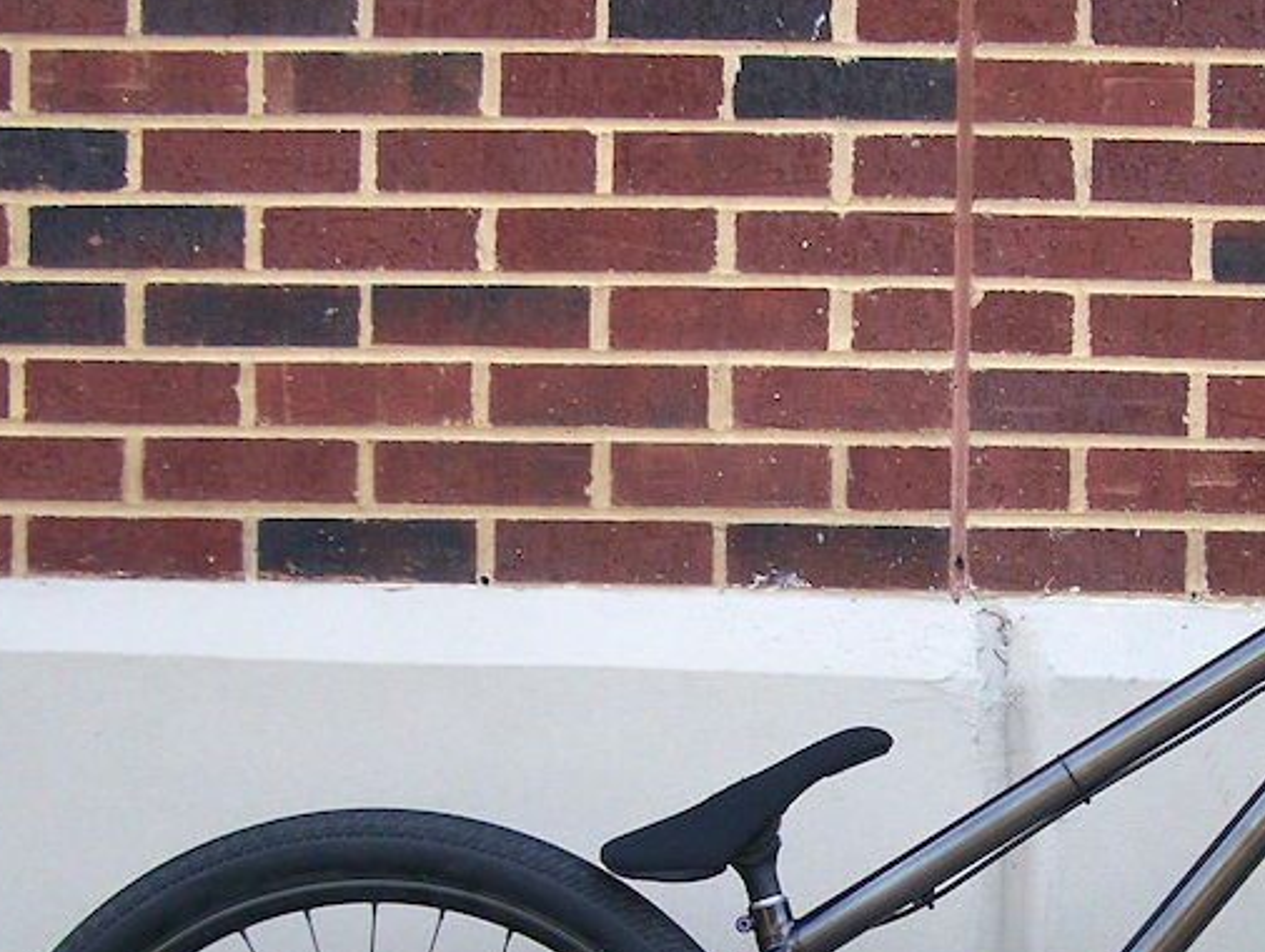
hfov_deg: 24.8
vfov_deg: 18.8
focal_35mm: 77
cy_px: 911
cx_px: 1045
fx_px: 2817
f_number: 2.8
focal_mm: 6.3
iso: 80
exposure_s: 1/200
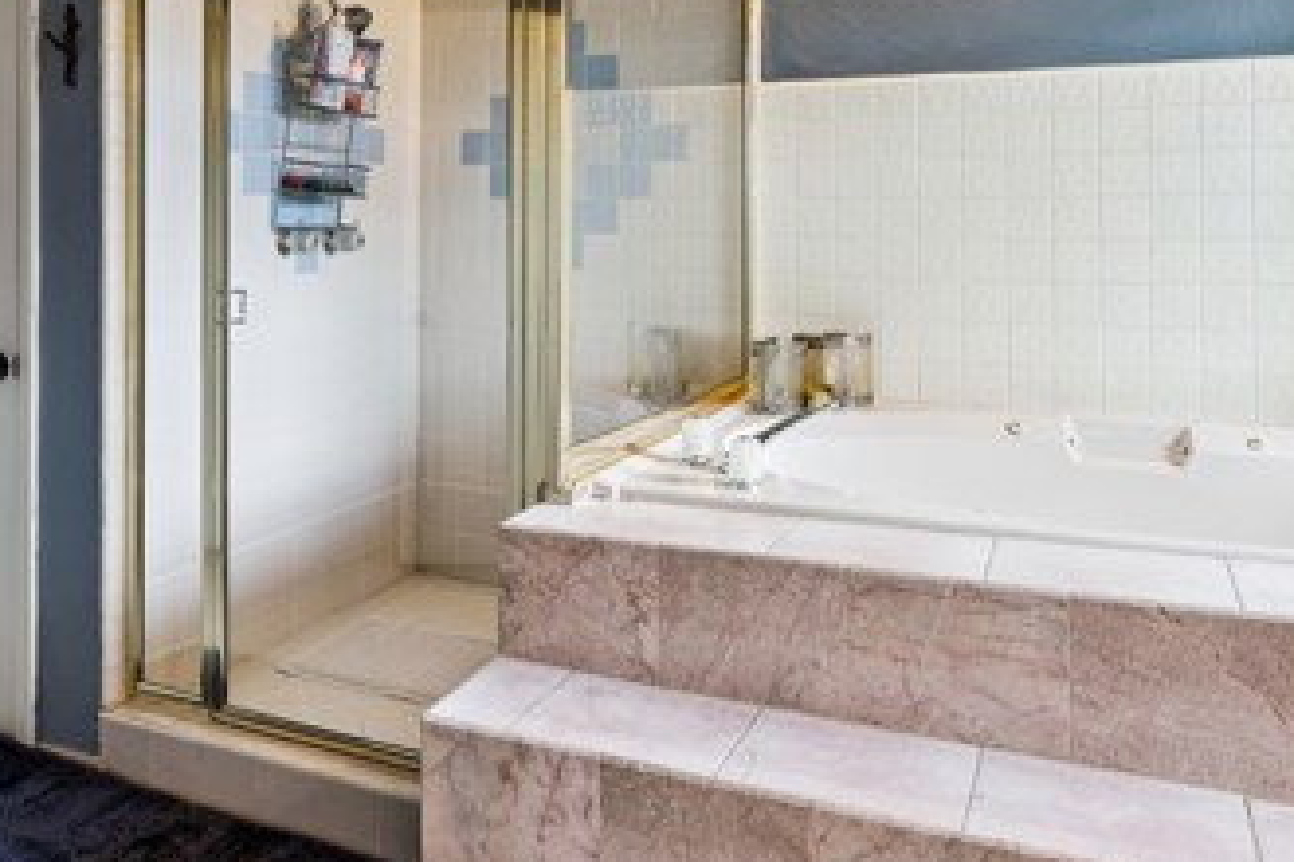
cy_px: 216
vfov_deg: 40.7
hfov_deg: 59.4
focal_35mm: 31
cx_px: 553
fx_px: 1128
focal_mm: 16.2
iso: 100
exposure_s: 1.3
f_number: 13
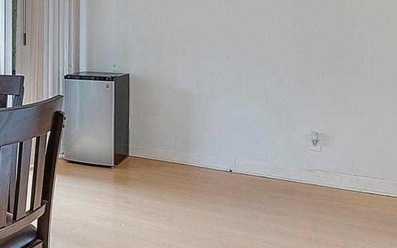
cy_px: 43
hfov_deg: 41.4
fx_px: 465
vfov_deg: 29.0
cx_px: 19
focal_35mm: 43
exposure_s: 1/8
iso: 250
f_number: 9
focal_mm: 10
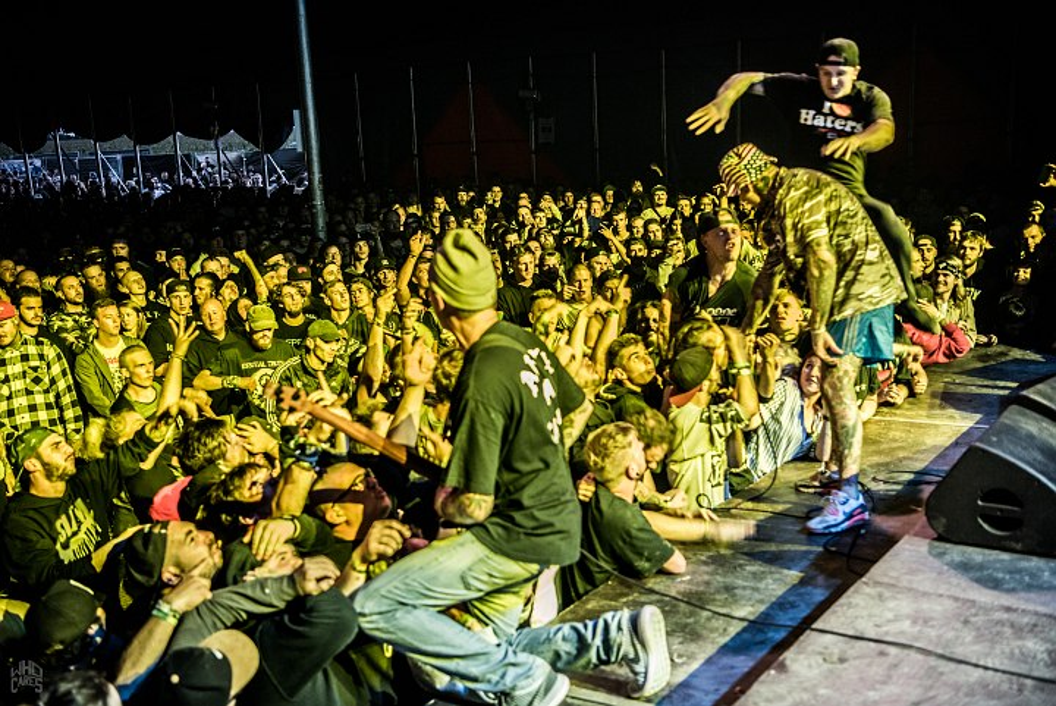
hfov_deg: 46.4
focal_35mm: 42
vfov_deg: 31.9
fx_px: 1233
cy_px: 353
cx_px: 528
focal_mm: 42
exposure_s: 1/100
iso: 1600
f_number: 2.8
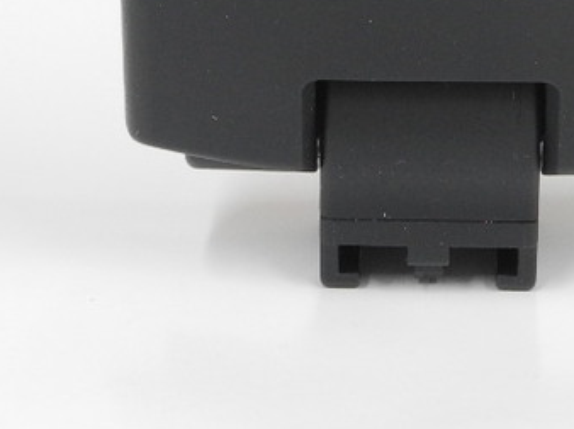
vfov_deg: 5.4
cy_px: -226
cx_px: 385
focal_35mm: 270
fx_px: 4474
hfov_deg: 7.3
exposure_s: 1/30
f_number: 4
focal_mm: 16.3
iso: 220
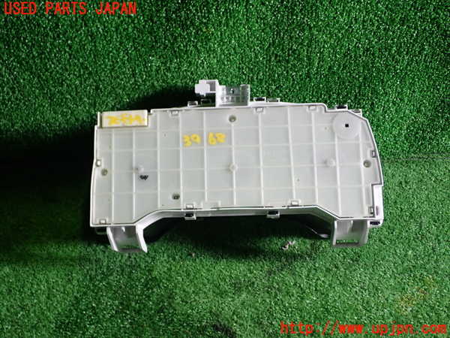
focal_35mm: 44
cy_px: 169
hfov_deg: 42.9
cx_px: 225
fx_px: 572
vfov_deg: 32.9
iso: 250
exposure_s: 1/40
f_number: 2.9
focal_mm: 7.84
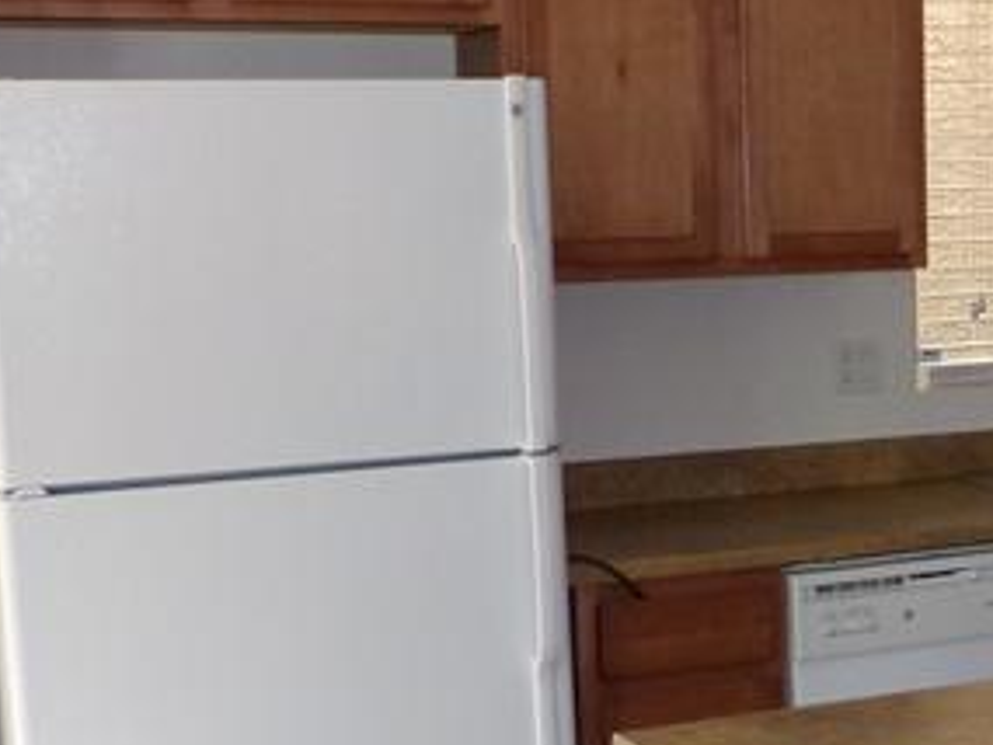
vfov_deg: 19.9
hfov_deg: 24.7
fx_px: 2124
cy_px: 466
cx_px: 1059
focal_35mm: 74
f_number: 3.4
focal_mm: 5.9
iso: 200
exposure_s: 1/34
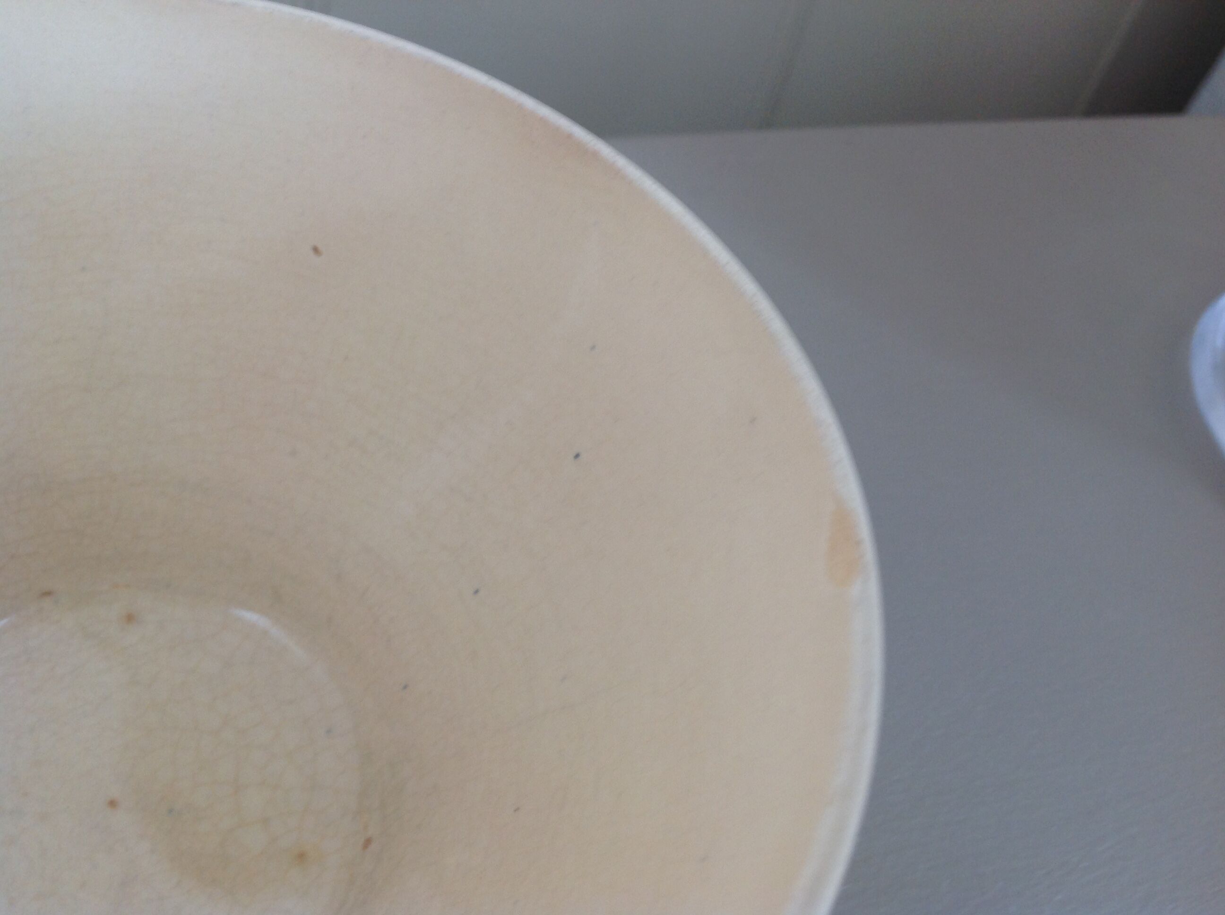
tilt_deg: -48.0
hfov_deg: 52.7
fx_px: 1237
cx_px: 612
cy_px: 458
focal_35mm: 35
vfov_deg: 40.6
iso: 50
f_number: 2.4
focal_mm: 4.28
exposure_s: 1/15
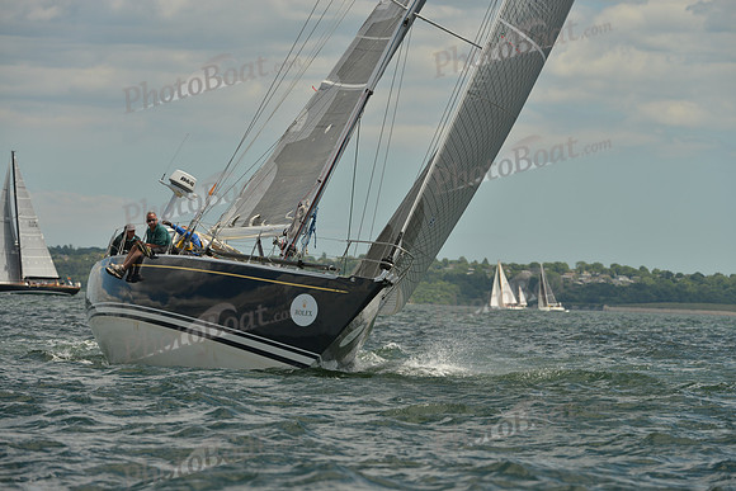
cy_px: 246
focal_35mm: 250
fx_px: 5112
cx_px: 368
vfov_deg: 5.5
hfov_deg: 8.2
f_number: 8
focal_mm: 250
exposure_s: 1/800
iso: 200
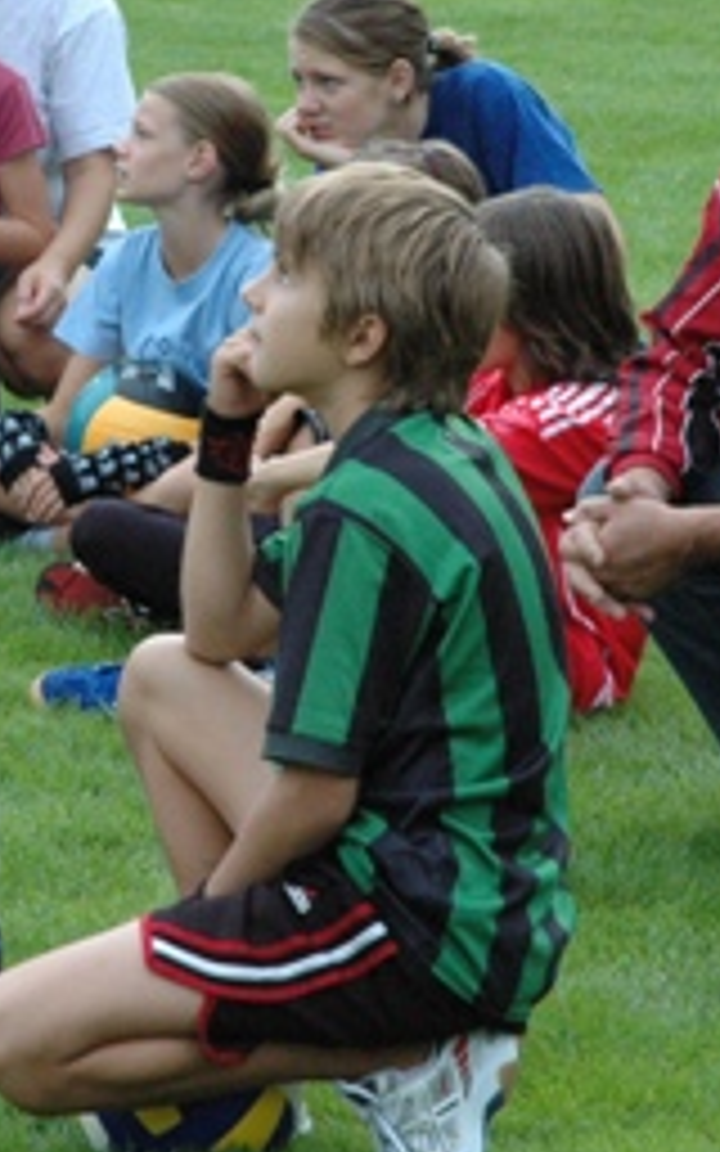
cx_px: 216
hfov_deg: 4.9
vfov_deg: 7.9
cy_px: 340
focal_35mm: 267
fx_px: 8383
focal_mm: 70
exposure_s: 1/400
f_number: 10
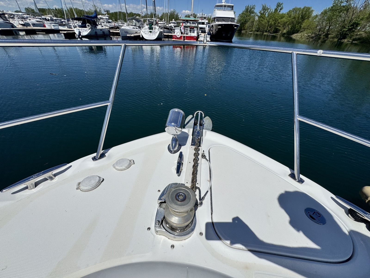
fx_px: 150
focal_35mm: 14
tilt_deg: -38.5
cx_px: 185
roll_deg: -1.8
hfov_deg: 102.1
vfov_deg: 85.7
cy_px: 139
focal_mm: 2.22
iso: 40
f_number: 2.2
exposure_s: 1/7299
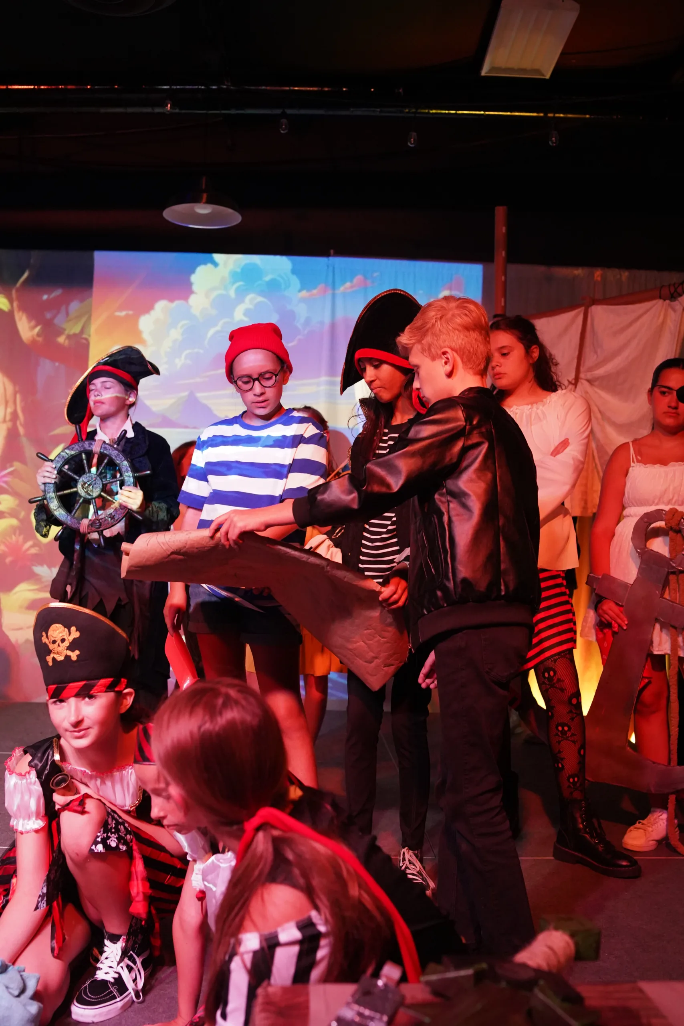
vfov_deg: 54.4
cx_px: 342
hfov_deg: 37.9
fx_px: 997
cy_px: 513
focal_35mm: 35
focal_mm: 35
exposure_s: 1/250
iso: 8000
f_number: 4
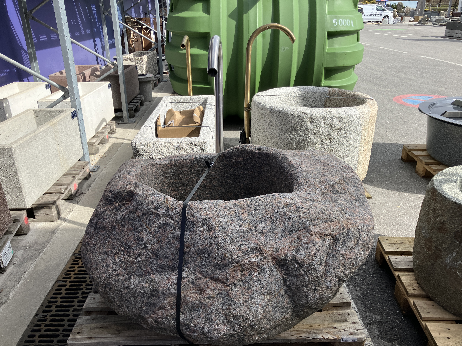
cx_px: 231
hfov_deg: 63.4
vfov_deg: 49.7
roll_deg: +1.0
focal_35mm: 28
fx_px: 374
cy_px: 173
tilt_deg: -23.8
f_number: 1.8
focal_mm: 3.99
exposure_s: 1/1080
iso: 32
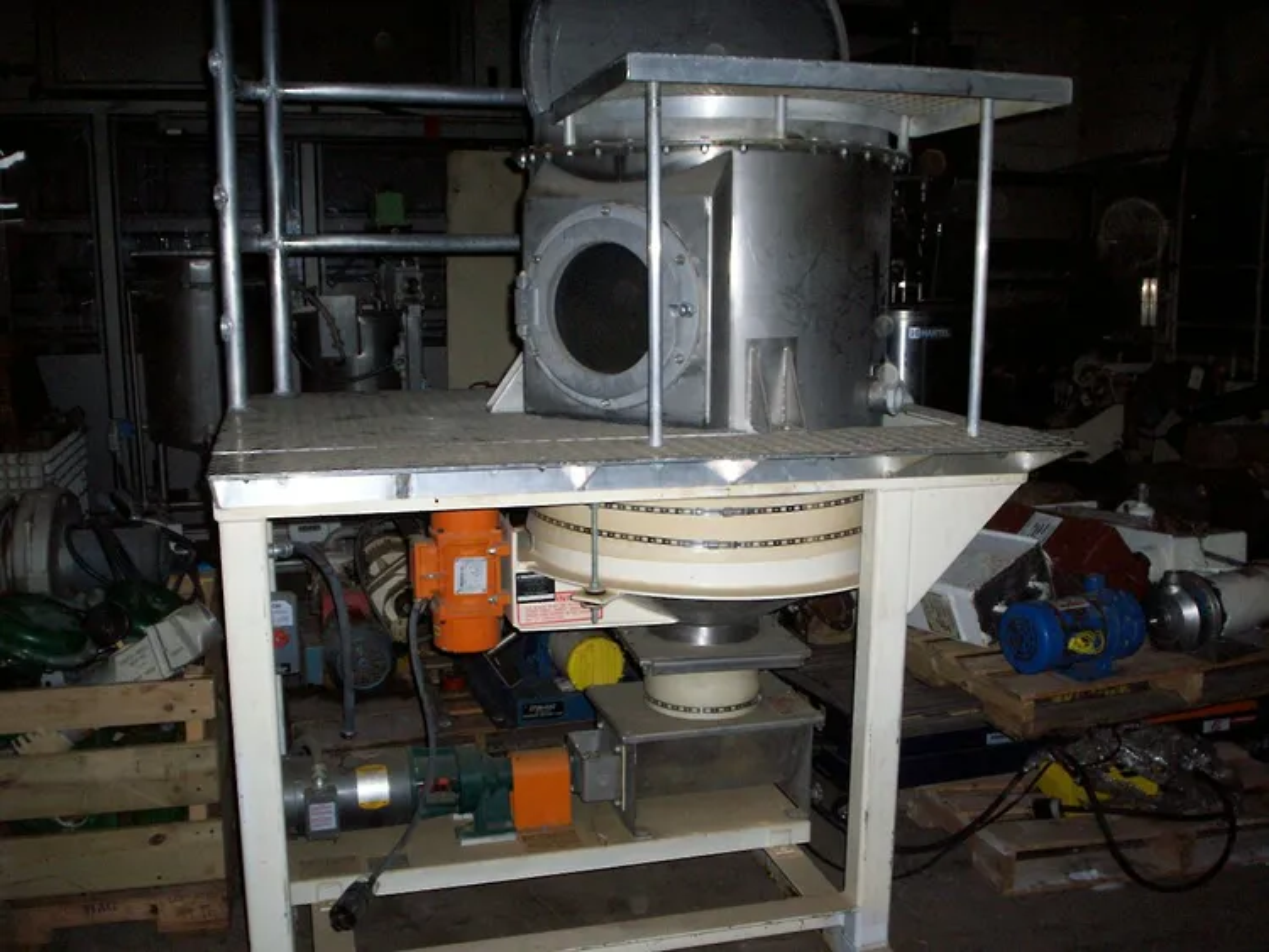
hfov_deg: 51.3
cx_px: 634
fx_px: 1320
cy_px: 476
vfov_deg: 39.7
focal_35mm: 36
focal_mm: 5.9
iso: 140
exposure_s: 1/64
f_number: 4.5
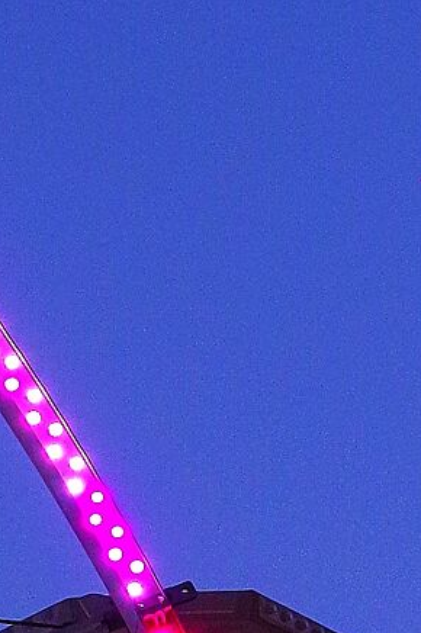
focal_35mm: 562
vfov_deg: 3.7
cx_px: -521
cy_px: 996
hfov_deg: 2.4
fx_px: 9873
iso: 800
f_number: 7.1
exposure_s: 1/30
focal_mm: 68
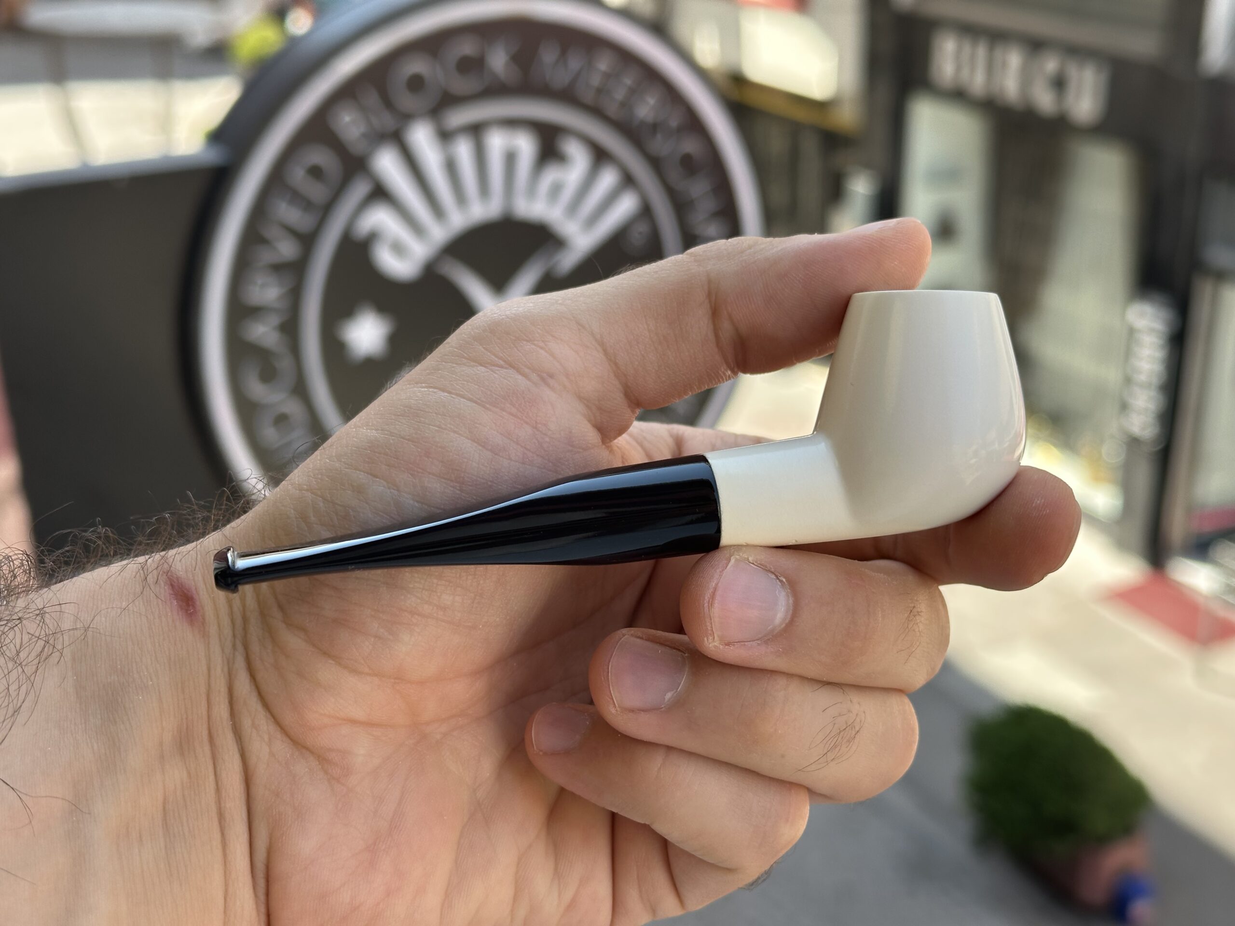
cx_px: 618
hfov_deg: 39.7
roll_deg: +0.5
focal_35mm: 48
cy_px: 463
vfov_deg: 30.3
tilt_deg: -22.3
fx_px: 1713
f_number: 1.78
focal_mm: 6.86
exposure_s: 1/541
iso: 64
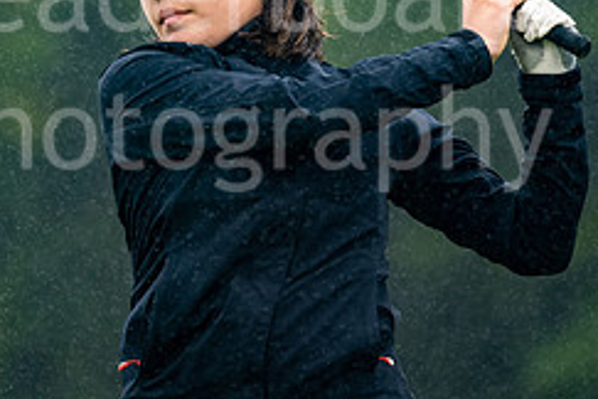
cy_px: 14
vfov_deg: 1.9
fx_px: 11876
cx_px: 239
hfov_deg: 2.9
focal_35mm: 715
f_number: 4
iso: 500
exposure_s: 1/1250
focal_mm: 300
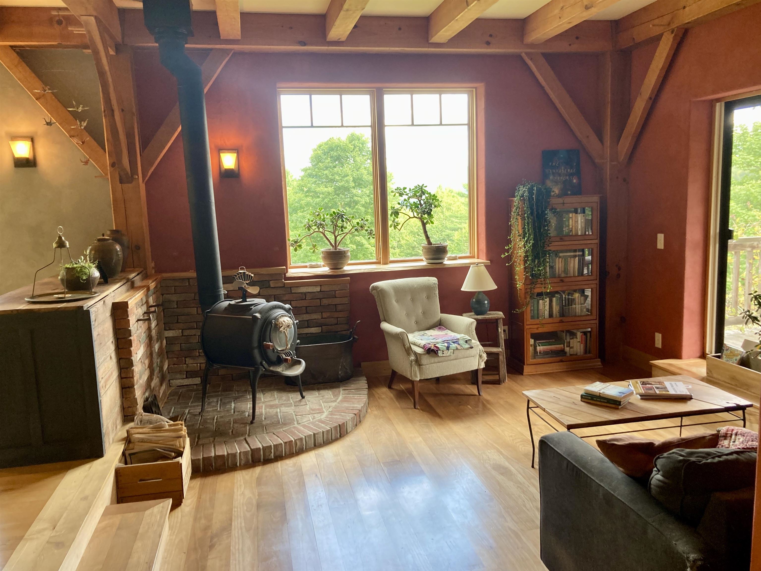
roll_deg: +0.1
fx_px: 616
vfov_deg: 49.8
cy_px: 286
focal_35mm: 28
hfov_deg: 63.4
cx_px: 380
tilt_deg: -8.1
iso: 64
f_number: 1.8
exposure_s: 1/60
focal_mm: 3.99
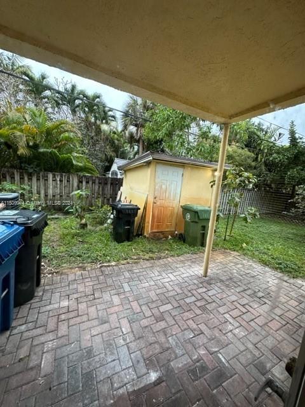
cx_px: 152
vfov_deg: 102.1
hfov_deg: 85.7
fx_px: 164
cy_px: 204
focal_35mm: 14
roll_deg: -6.0
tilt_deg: -8.3
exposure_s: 1/120
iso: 160
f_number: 2.2
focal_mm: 2.22
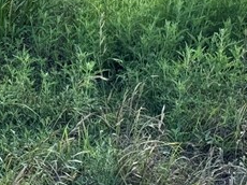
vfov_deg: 6.9
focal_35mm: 214
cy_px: -47
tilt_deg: -8.8
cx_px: 3
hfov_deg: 9.2
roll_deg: -2.4
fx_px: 1525
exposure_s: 1/1133
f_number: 1.78
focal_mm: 6.76
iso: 64
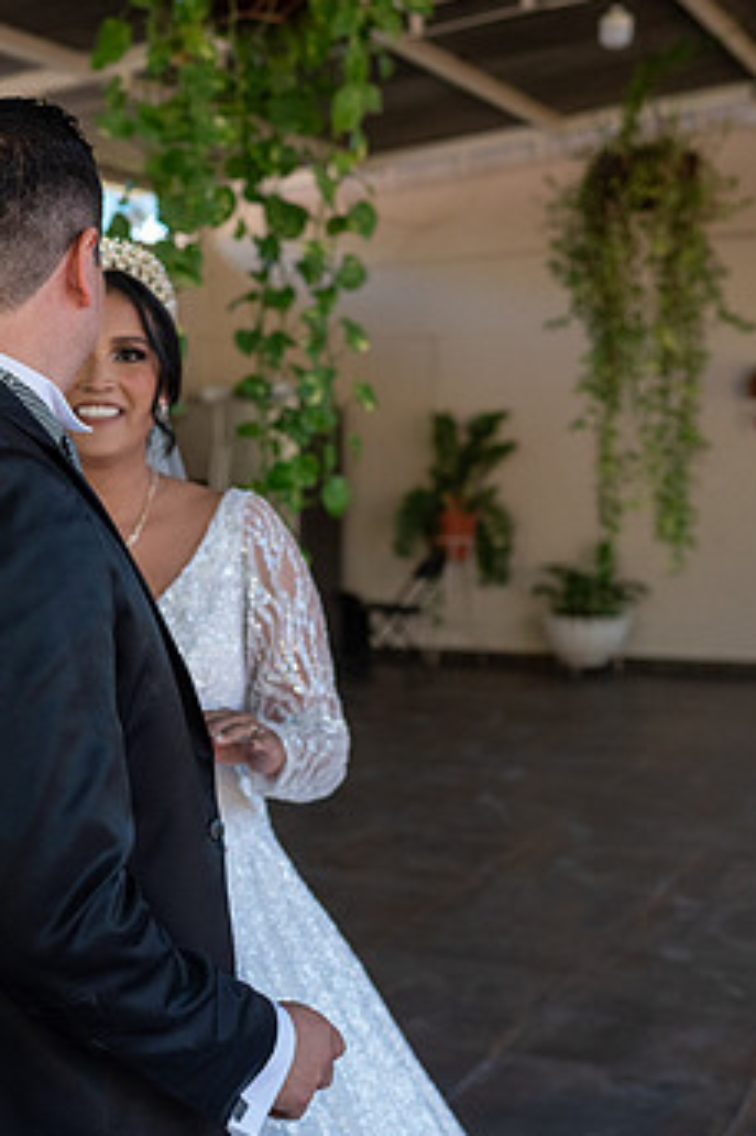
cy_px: 636
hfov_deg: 22.6
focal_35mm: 59
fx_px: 1860
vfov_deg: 33.9
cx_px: 125
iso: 1600
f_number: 3.5
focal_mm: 35
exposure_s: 1/1600
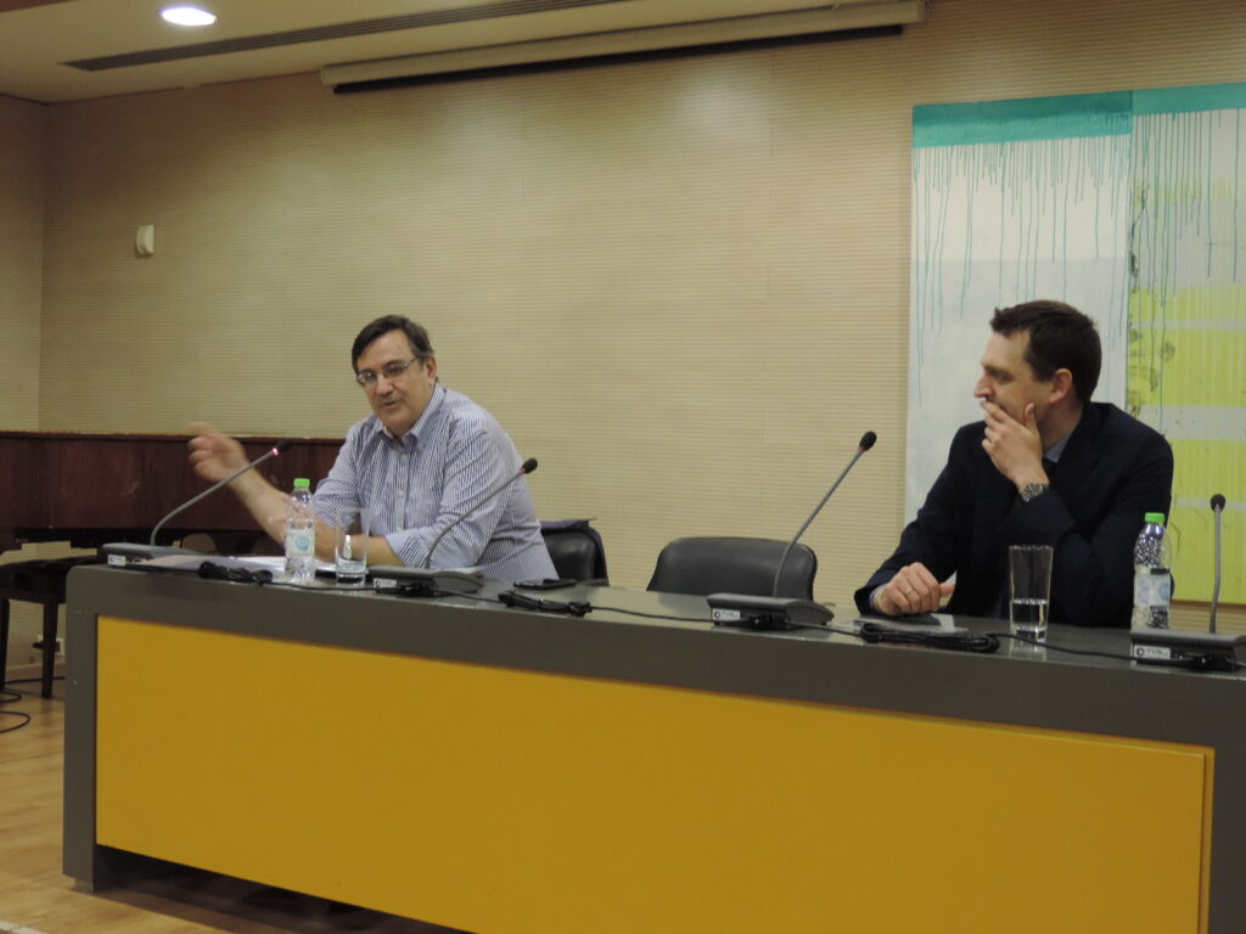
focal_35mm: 47
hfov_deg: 40.4
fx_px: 1692
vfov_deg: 30.9
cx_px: 623
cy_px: 467
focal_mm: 8.3
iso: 400
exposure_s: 1/30
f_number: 3.5
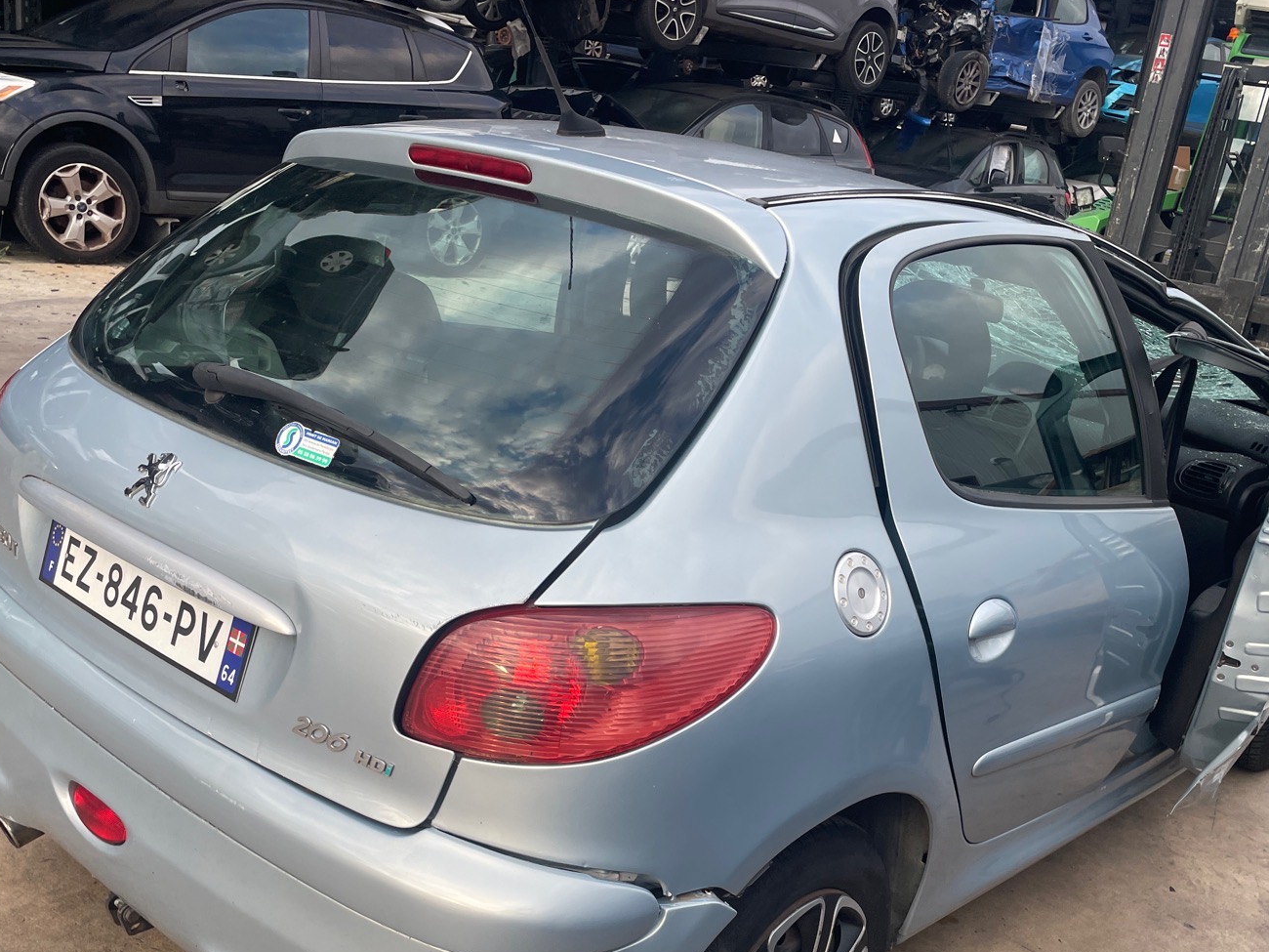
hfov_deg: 51.3
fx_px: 1320
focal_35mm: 36
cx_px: 696
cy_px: 625
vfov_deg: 39.2
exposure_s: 1/525
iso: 32
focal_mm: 4.2
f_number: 1.6
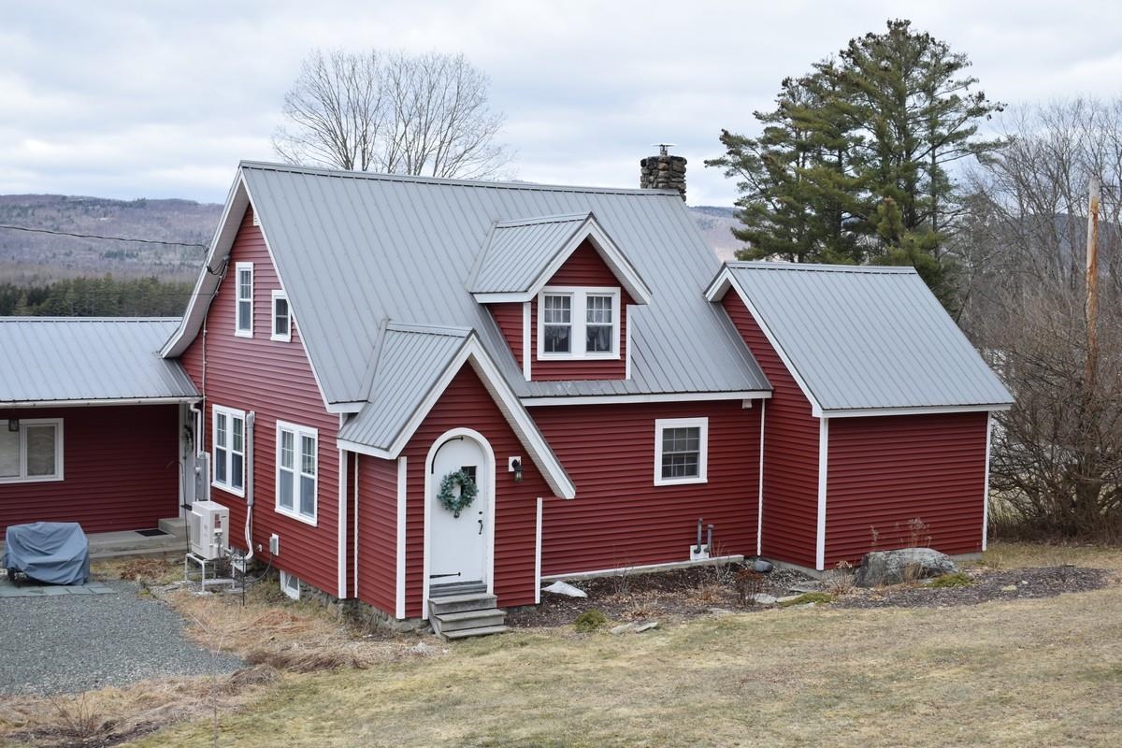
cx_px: 561
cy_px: 374
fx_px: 1449
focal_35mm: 46
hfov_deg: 42.3
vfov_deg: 28.9
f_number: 7.1
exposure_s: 1/200
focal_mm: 31
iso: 100
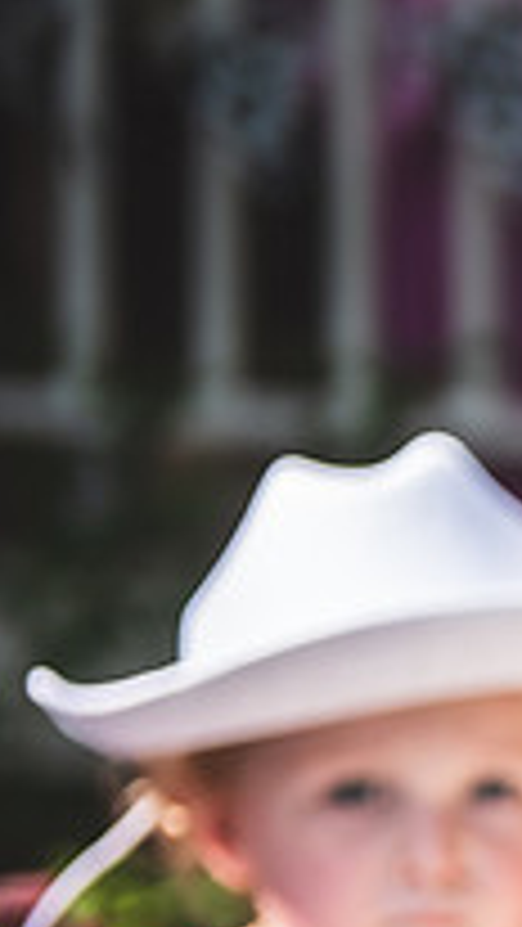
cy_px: 713
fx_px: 4204
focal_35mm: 171
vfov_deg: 12.5
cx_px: 1300
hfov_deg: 6.7
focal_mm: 58
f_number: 2.8
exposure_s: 1/1250
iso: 200
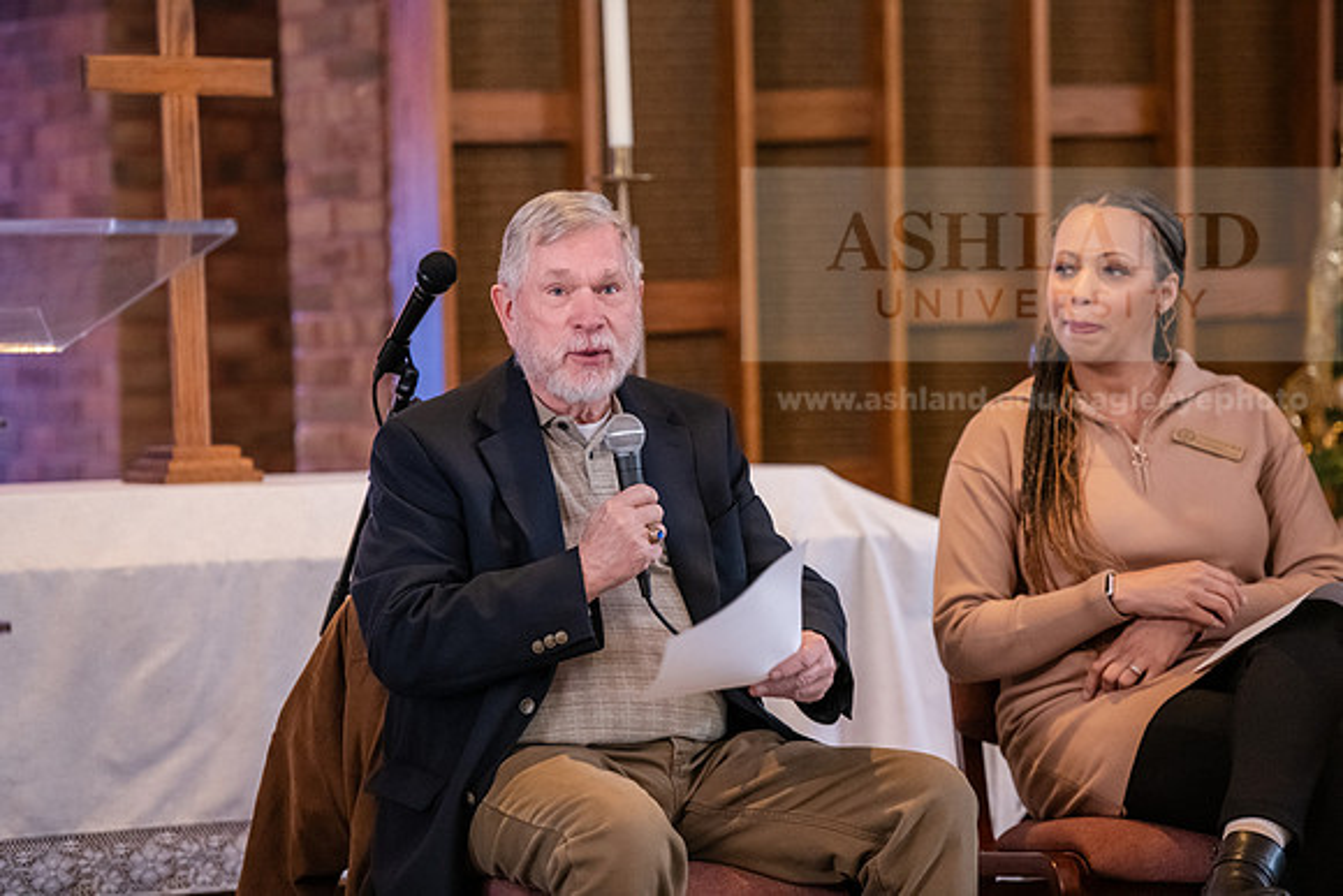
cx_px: 672
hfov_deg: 13.7
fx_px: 5597
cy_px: 448
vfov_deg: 9.2
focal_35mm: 150
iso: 4000
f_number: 3.2
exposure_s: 1/200
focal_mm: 150
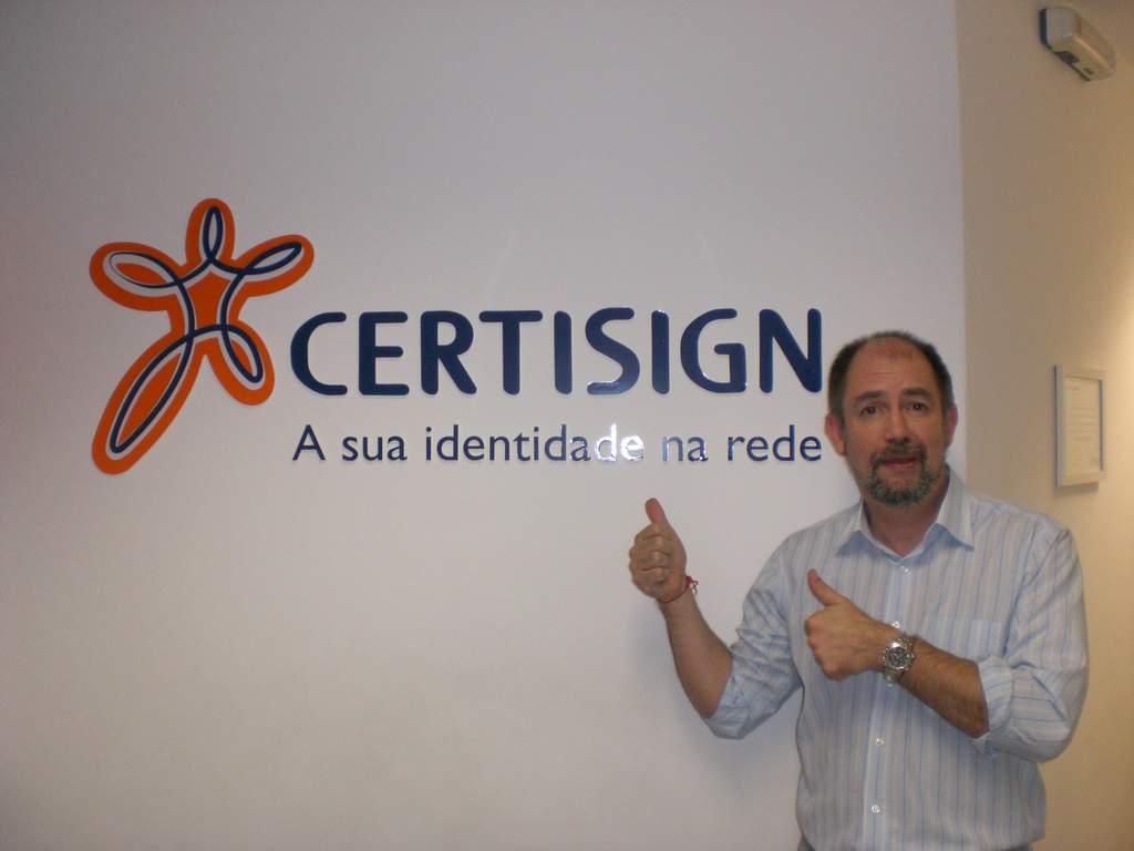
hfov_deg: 49.0
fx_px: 1245
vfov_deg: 37.7
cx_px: 567
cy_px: 426
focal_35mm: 38
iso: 200
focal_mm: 6.3
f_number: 3.1
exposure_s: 1/60
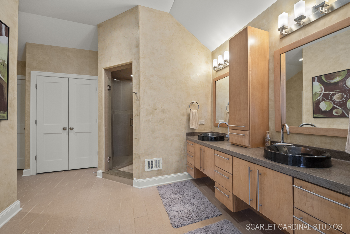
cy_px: 117
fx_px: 136
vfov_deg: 81.3
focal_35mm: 14
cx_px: 175
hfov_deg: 104.2
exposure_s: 1/5
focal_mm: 14
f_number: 11
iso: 640
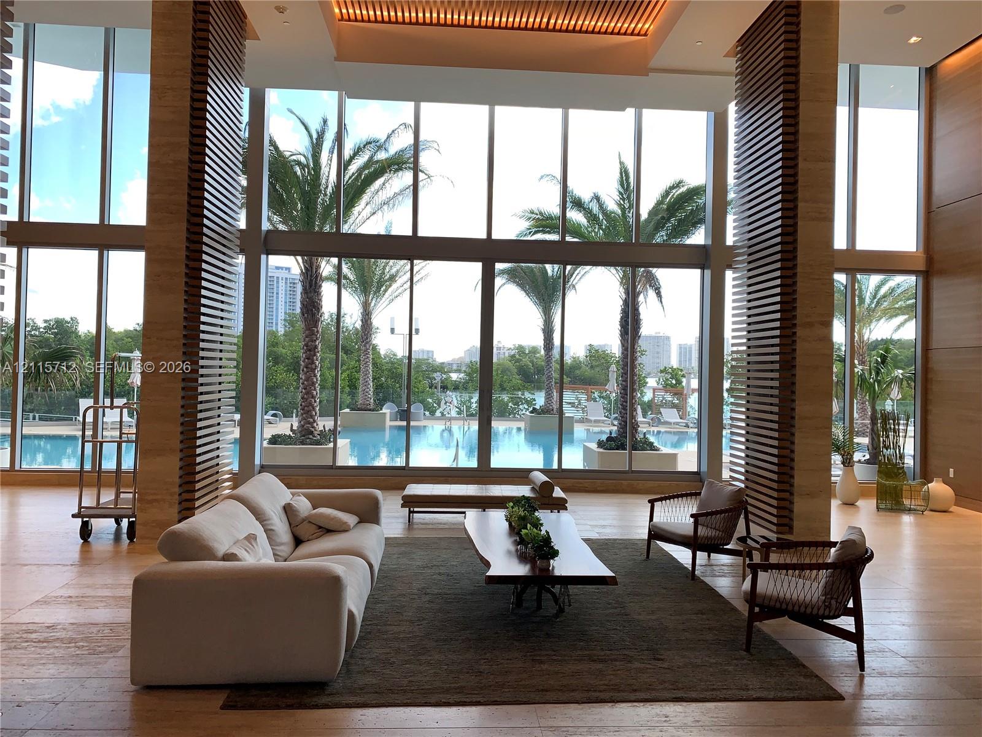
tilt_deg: +1.3
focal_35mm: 26
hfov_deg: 67.3
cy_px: 368
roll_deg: -1.5
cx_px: 491
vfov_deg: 53.1
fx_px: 738
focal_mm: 4.25
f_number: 1.8
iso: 32
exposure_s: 1/172
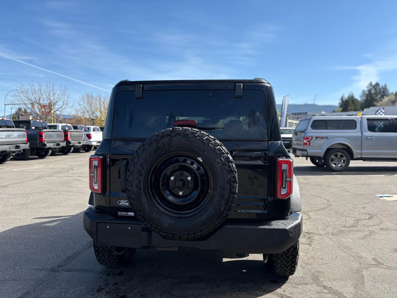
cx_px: 198
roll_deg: -0.4
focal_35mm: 26
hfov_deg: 67.3
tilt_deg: -1.8
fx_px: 298
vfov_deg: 53.1
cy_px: 149
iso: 50
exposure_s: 1/2283
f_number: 1.6
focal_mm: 5.96
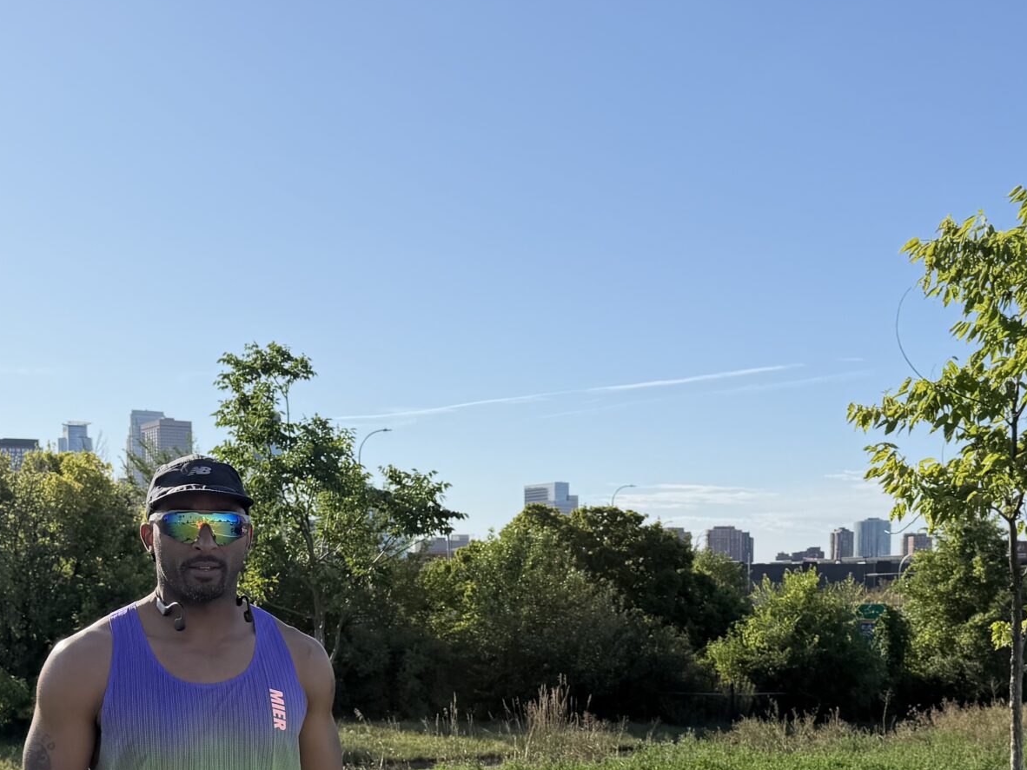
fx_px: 1542
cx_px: 508
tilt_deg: -3.9
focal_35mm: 52
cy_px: 696
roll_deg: +0.8
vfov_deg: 27.0
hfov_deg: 36.8
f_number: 1.78
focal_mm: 6.76
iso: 80
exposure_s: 1/4975
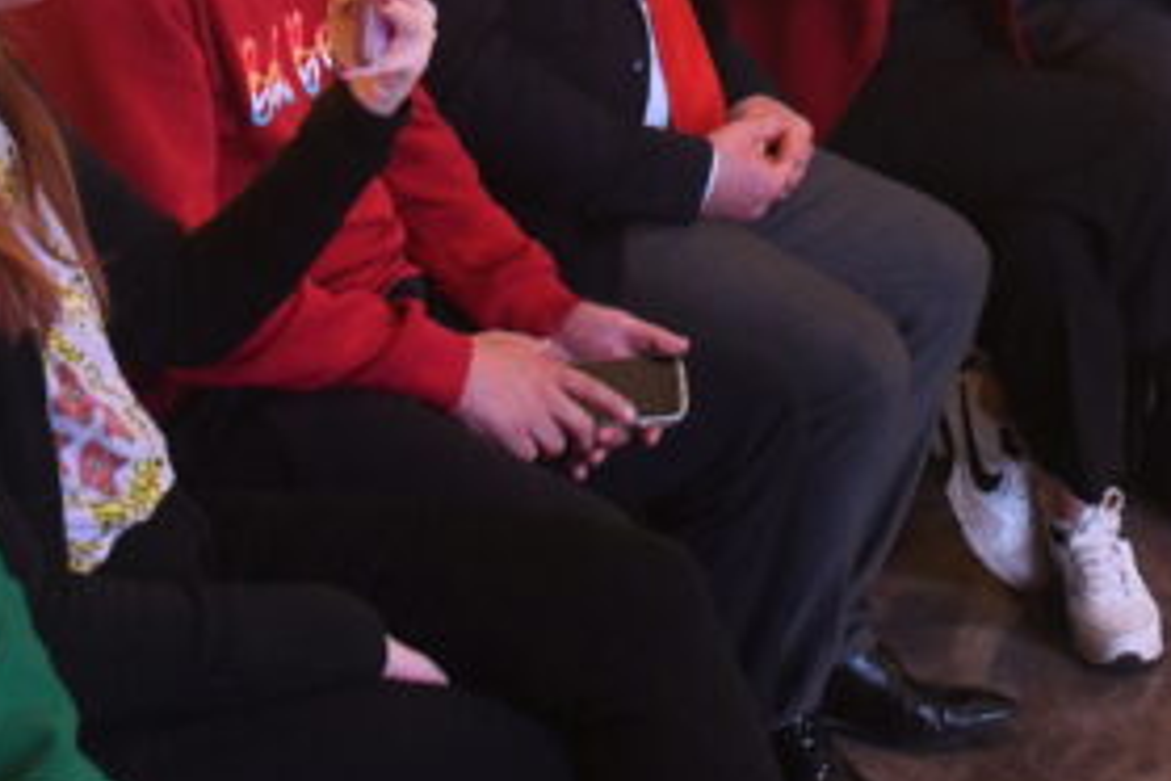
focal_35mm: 88
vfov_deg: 13.9
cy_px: -590
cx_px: 1116
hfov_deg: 22.4
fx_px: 2862
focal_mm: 24
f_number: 5.6
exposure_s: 1/60
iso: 1250
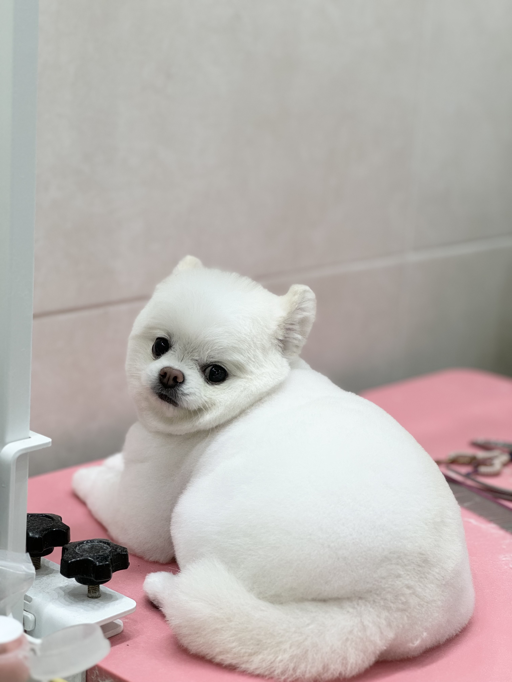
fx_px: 1519
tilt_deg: -13.4
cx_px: 256
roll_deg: -3.5
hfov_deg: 19.1
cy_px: 341
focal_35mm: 77
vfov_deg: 25.3
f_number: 2.8
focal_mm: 9
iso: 100
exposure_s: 1/120
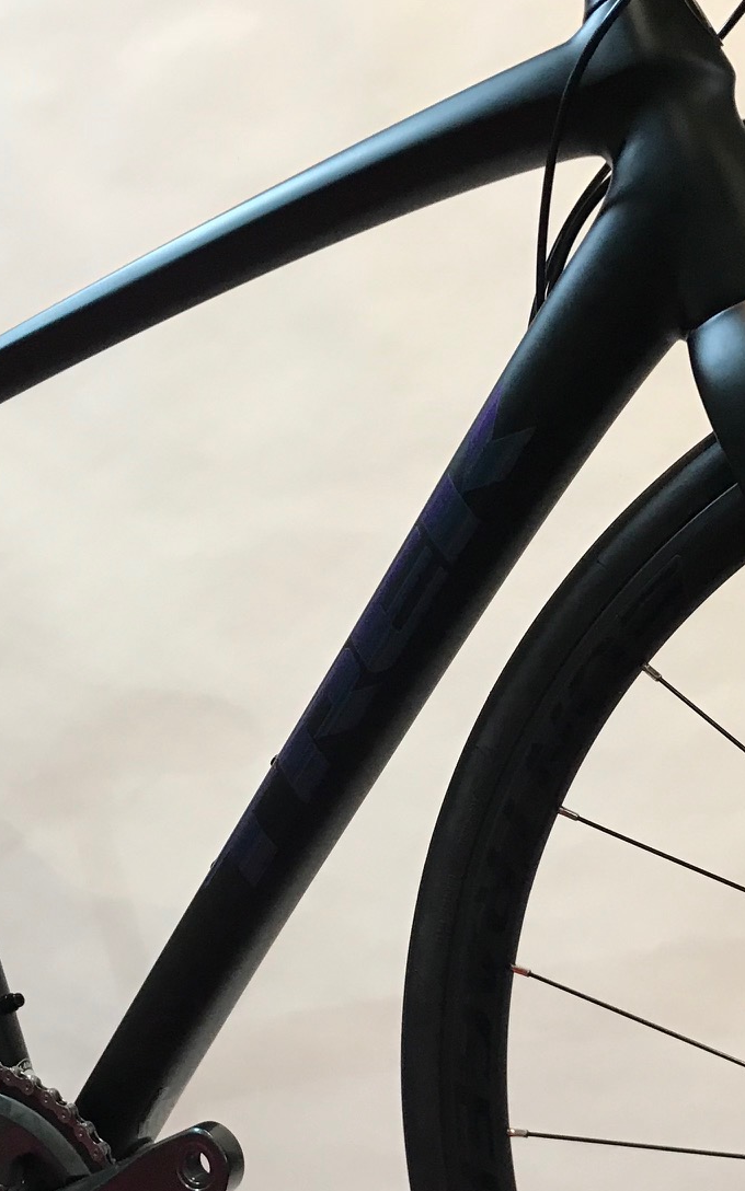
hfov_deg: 23.5
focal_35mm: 55
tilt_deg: +0.4
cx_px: 460
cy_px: 774
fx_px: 1787
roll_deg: +4.3
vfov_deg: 36.6
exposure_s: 1/25
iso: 40
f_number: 1.8
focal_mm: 3.99
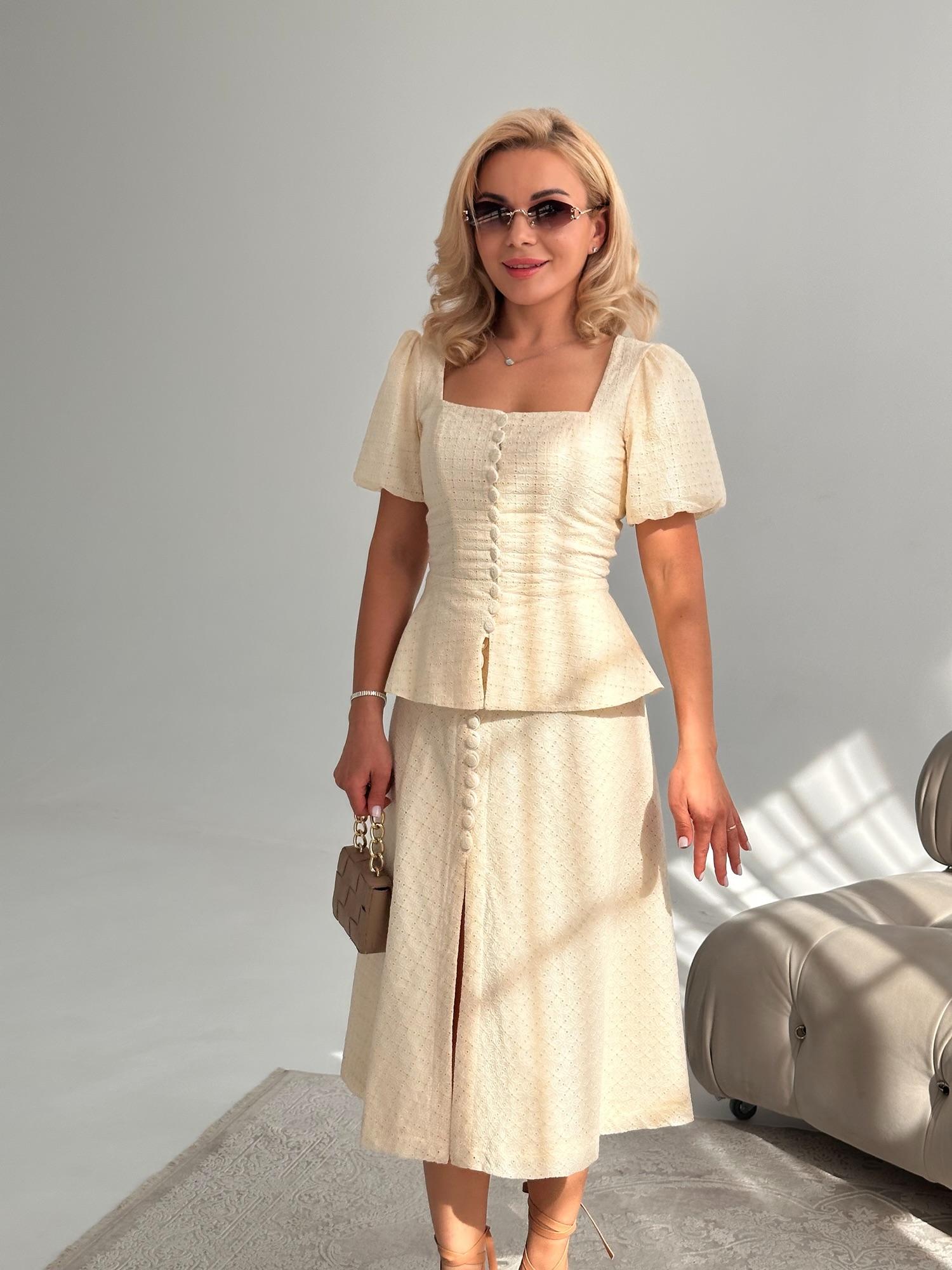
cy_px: 635
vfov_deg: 39.7
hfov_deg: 30.3
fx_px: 1760
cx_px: 476
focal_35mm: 48
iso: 64
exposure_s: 1/1721
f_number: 1.78
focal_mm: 6.86
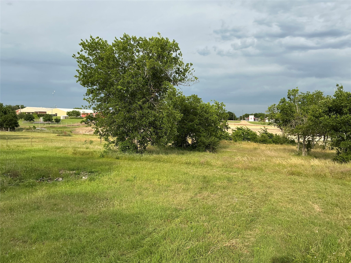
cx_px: 176
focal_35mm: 28
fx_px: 284
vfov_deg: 49.7
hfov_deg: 63.4
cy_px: 132
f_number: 1.8
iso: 25
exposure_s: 1/816
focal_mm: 3
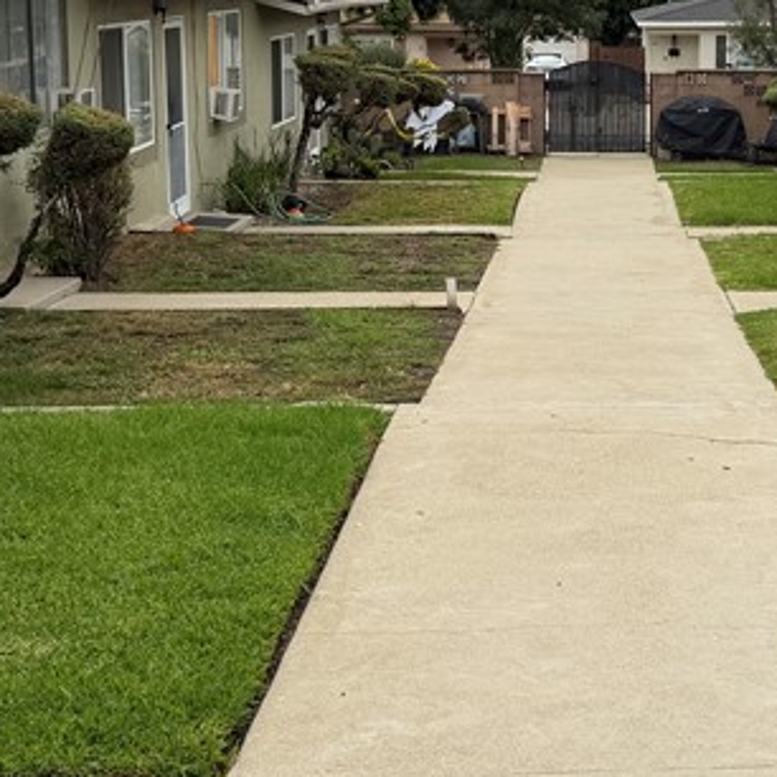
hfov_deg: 24.1
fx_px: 1803
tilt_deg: -8.1
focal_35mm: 71
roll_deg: +0.3
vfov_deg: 24.1
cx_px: 571
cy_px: 218
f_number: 1.78
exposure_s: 1/1585
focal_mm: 6.76
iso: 80
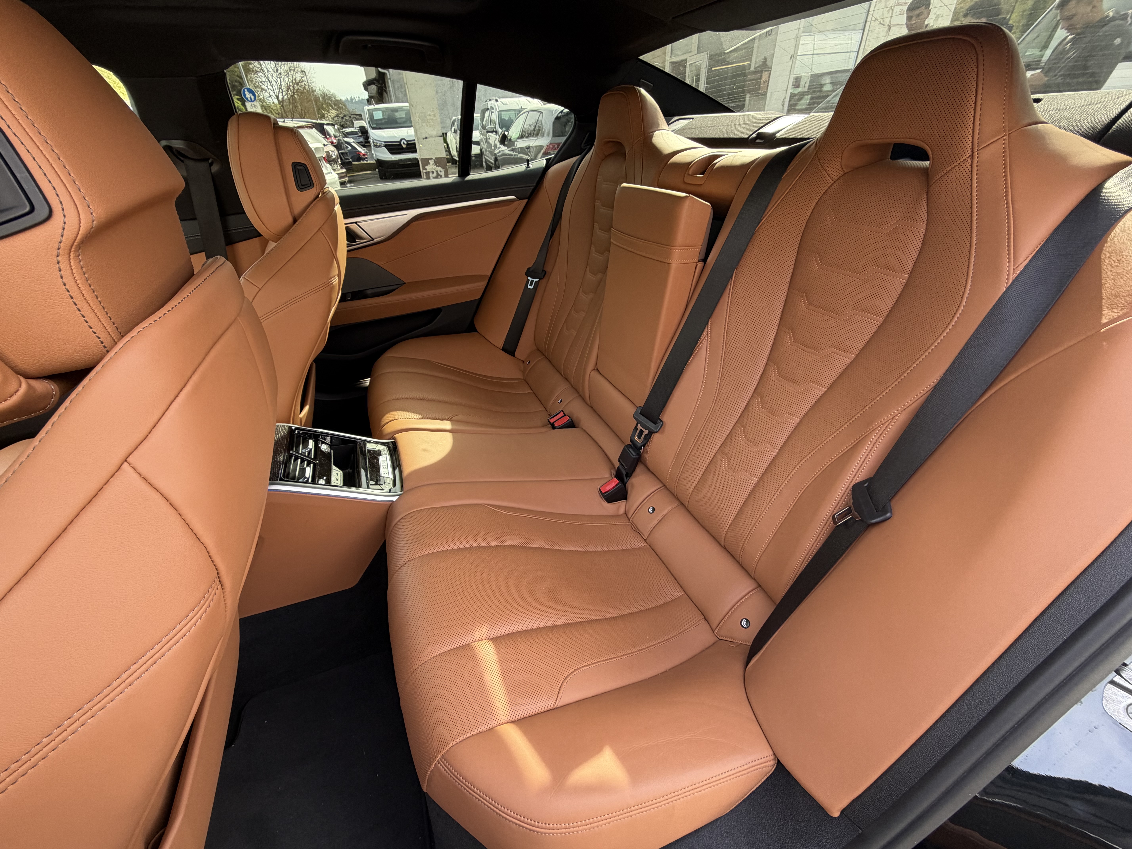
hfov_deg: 102.1
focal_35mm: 14
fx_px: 458
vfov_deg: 85.7
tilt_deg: -33.9
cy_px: 424
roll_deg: +3.6
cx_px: 566
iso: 125
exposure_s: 1/121
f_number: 2.2
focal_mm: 2.22
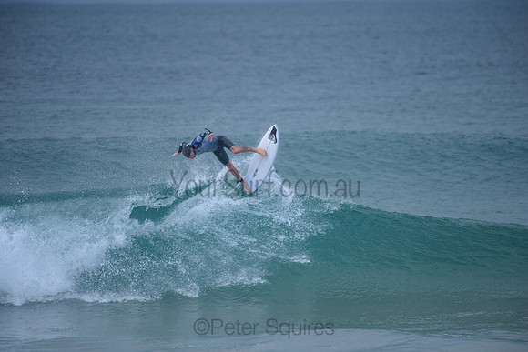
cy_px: 176
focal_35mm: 507
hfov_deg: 4.1
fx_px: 7440
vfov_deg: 2.7
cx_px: 264
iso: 180
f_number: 5.6
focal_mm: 500
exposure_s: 1/800
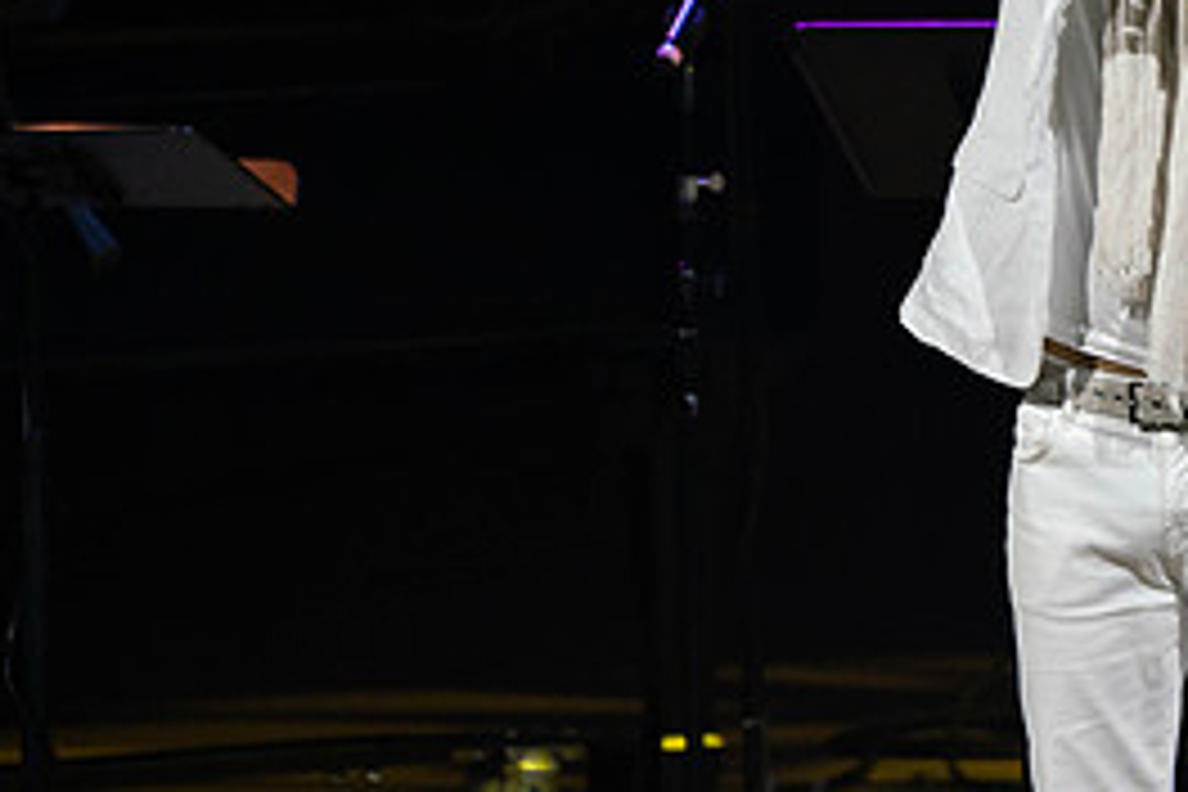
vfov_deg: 1.6
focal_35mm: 878
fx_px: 28972
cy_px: -20
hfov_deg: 2.3
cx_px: 922
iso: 2500
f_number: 5.6
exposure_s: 1/250
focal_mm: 400
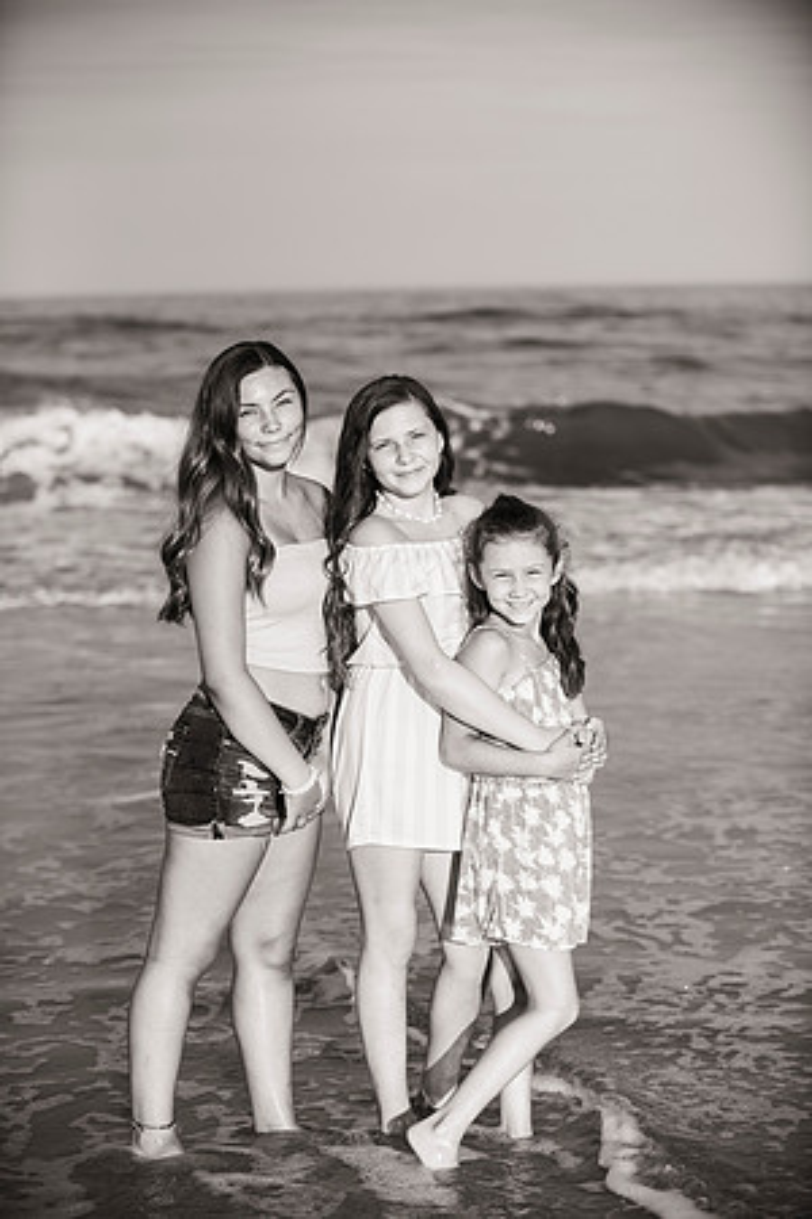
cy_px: 610
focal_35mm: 82
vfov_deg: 24.8
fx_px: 2774
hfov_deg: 16.7
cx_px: 406
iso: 250
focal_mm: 82
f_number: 3.2
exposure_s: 1/4000
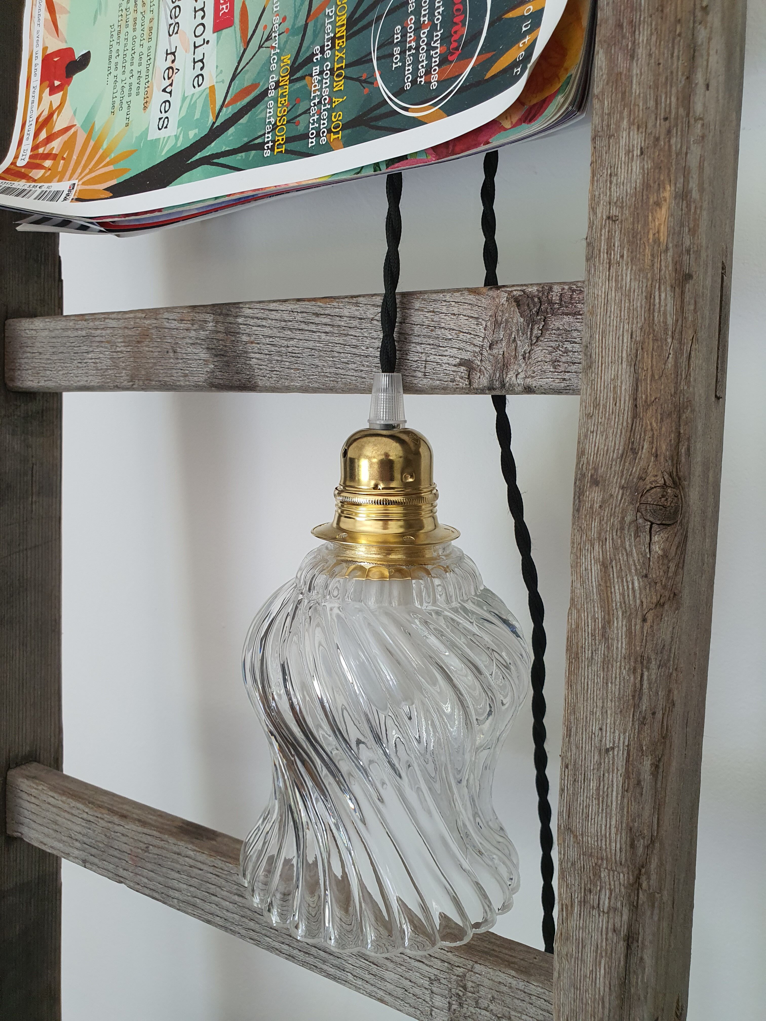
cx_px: 383
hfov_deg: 53.1
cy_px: 510
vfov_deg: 67.3
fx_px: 767
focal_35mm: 26
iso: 125
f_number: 2.4
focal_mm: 4.3
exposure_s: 1/100
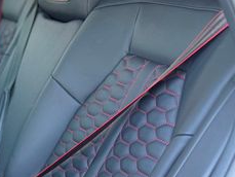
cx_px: -77
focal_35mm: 67
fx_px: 455
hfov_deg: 24.8
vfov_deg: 21.6
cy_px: 147
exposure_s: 1/91
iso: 200
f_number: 1.78
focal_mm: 6.76
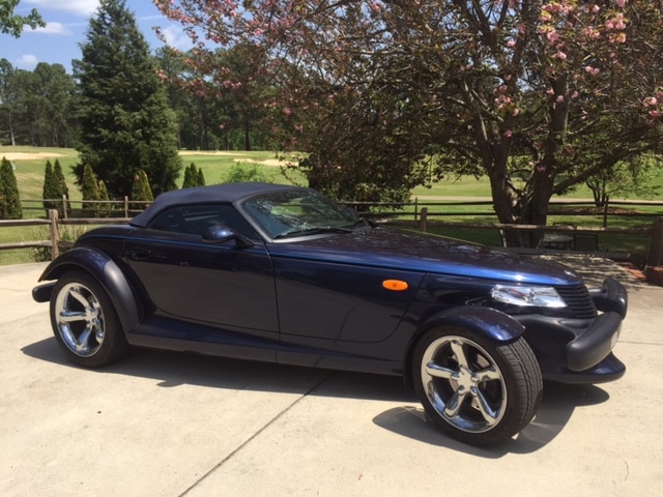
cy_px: 248
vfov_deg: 48.2
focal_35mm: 29
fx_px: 555
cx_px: 332
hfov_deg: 61.7
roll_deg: +0.3
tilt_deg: -9.4
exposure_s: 1/1582
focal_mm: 4.15
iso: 32
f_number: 2.2
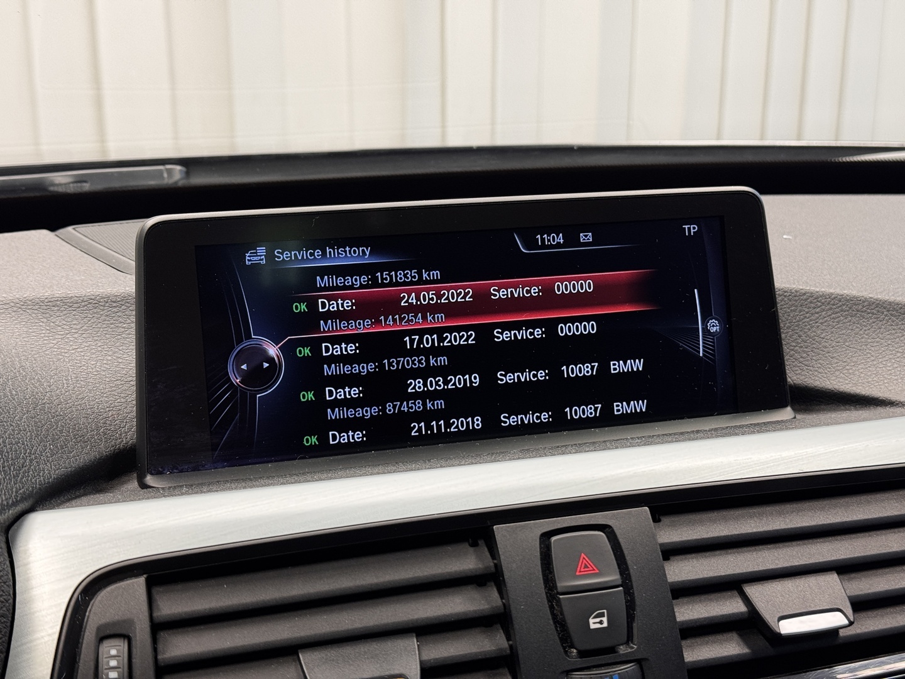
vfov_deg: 30.3
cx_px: 452
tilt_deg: -14.8
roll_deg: -0.5
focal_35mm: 48
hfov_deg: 39.7
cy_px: 340
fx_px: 1255
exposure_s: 1/47
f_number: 1.78
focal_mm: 6.76
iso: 160
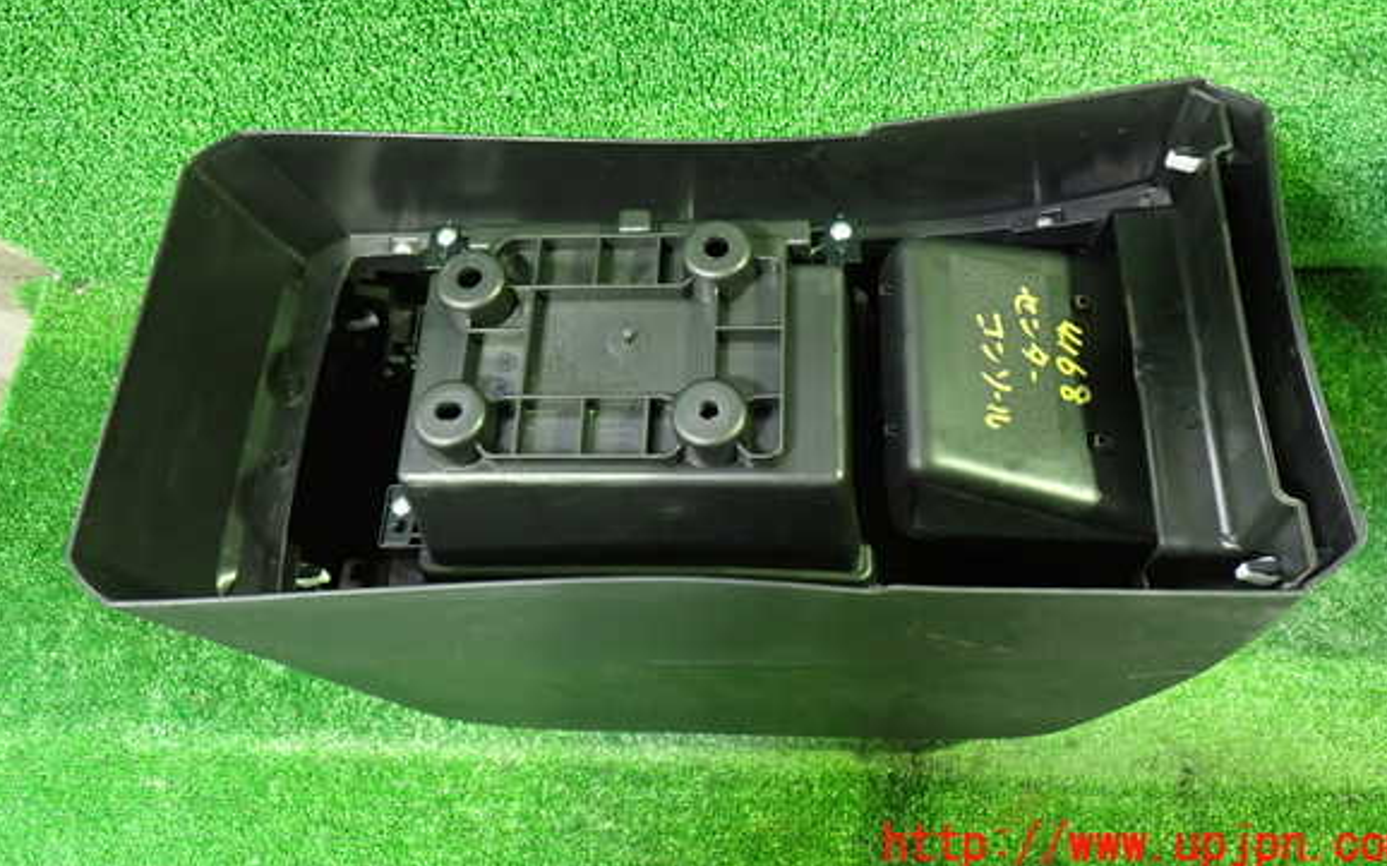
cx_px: 705
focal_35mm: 33
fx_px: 1247
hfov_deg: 58.2
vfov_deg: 38.1
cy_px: 336
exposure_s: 1/20
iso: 800
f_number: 2.3
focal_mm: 5.4
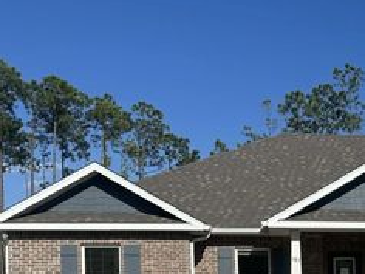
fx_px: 685
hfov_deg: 27.5
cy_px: 314
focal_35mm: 65
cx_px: 394
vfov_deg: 21.3
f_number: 1.78
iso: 80
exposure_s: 1/7042
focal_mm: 6.86
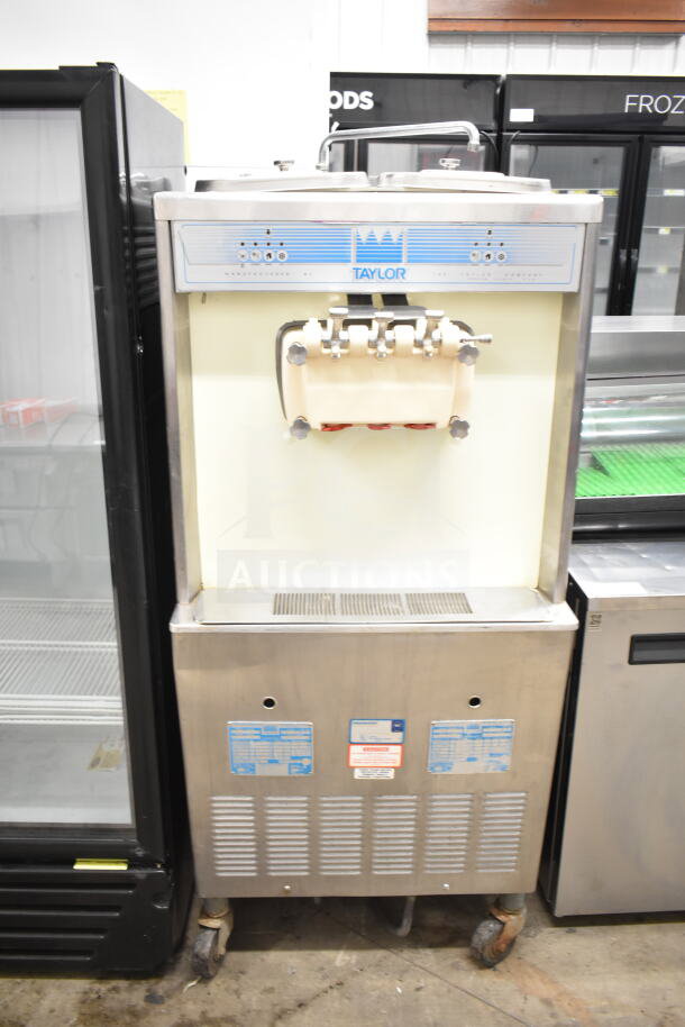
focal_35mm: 30
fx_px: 856
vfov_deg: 61.9
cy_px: 514
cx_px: 342
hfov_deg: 43.6
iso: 1800
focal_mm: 20
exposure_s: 1/30
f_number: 3.5
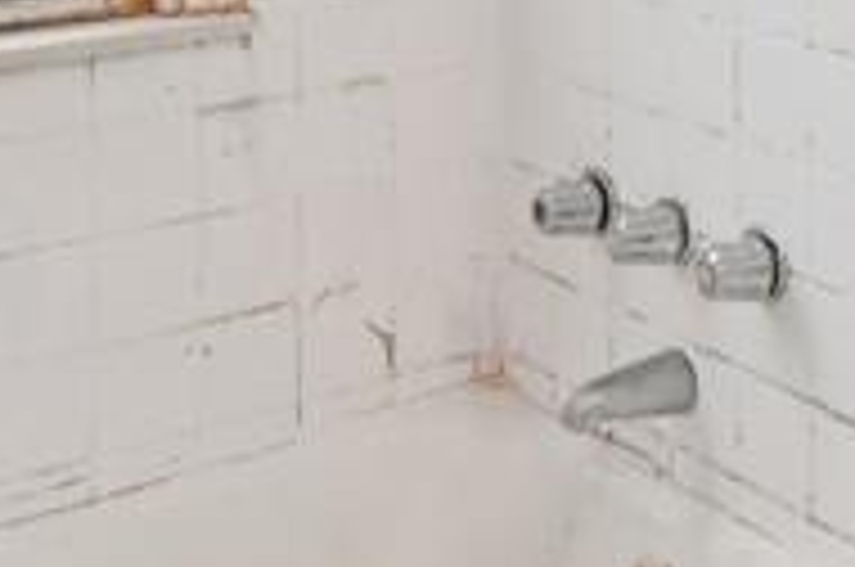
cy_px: -360
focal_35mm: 81
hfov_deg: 24.4
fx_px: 1920
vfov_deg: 15.1
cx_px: 756
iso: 160
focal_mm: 10
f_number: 8
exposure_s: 1/30
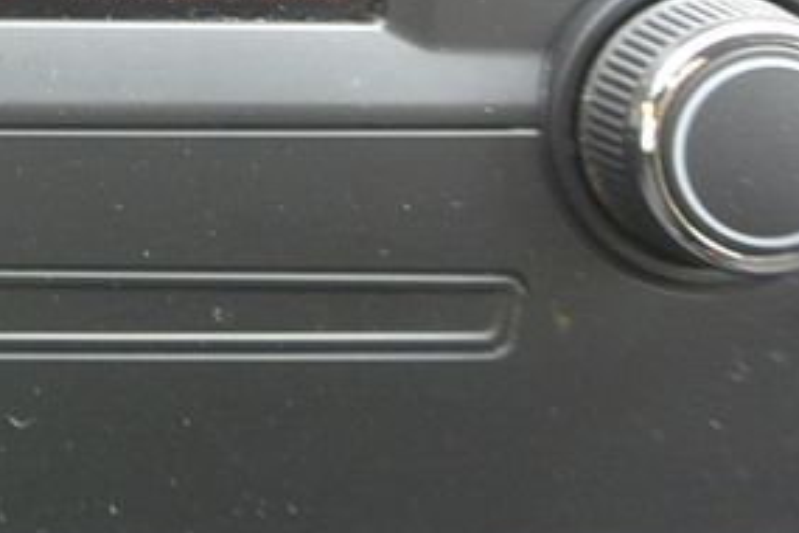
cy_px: -274
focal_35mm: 97
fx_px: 2153
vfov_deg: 13.3
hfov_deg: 19.2
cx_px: -278
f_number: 3.5
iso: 320
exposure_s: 1/125
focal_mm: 10
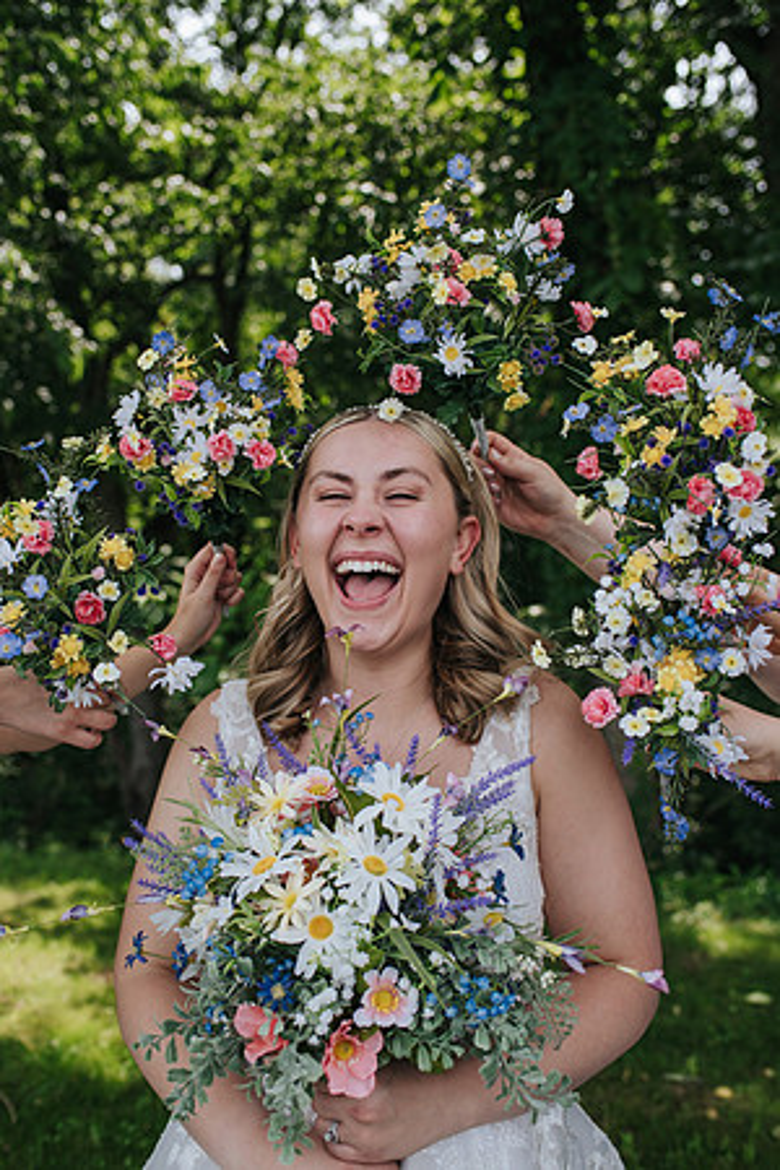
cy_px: 585
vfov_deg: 54.4
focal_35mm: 35
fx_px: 1137
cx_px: 390
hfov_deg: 37.9
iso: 100
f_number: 3.2
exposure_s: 1/400
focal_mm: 35
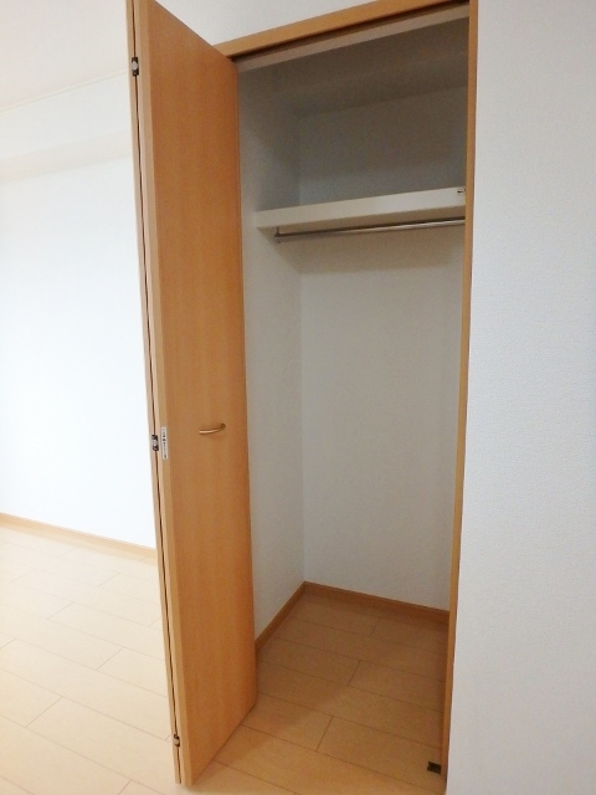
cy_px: 398
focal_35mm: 21
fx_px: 482
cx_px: 298
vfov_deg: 79.0
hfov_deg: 63.4
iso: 400
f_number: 3.5
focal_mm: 3.7
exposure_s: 1/30
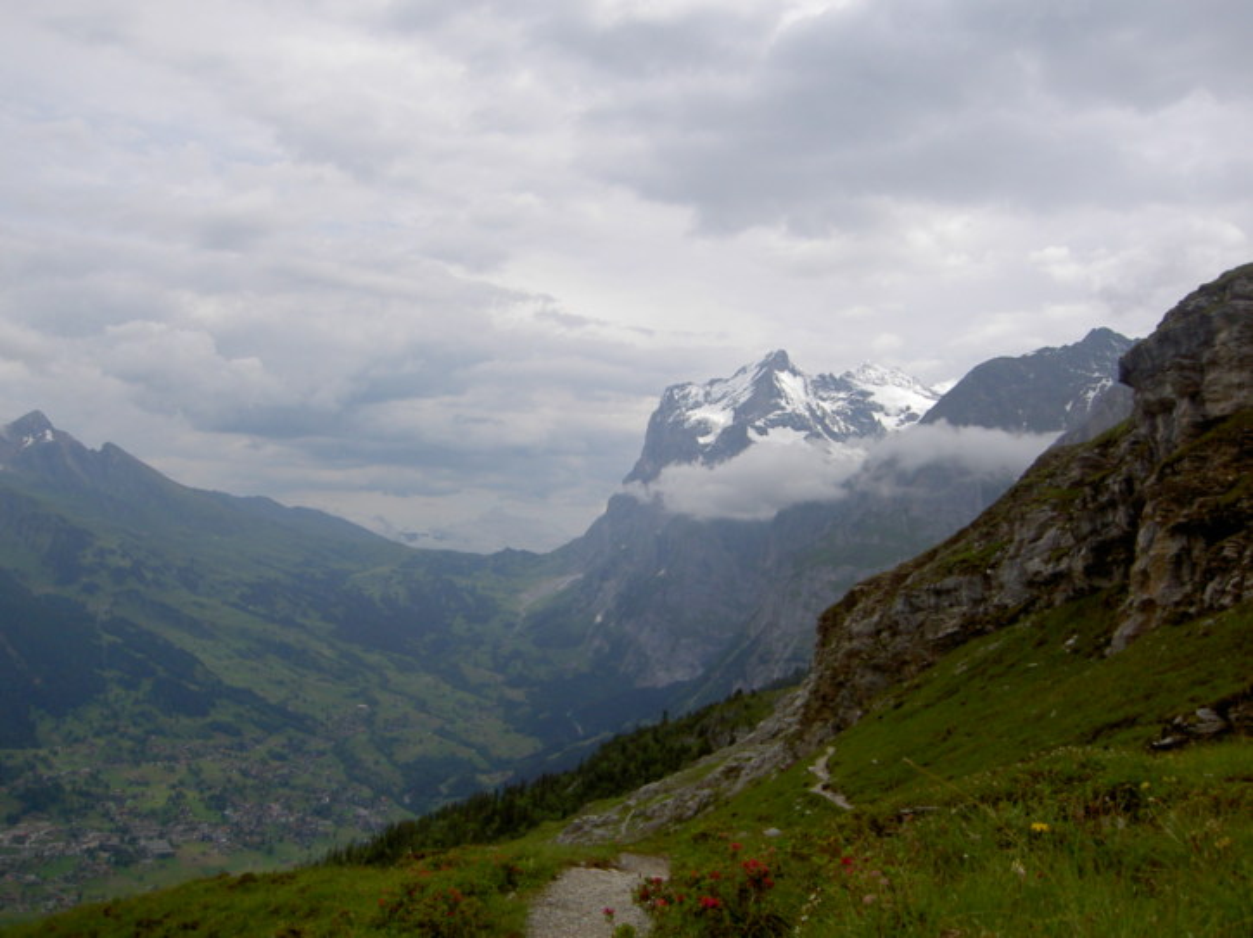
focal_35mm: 34
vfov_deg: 41.8
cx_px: 626
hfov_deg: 54.0
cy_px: 469
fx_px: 1230
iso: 50
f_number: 4.7
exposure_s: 1/1000
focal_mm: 5.6
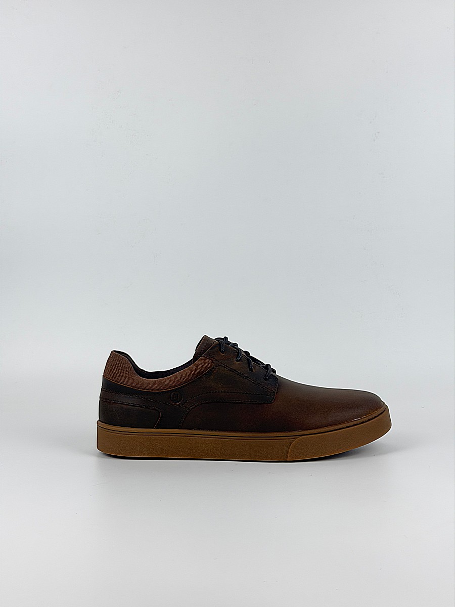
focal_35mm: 48
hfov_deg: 30.3
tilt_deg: -3.5
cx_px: 228
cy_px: 304
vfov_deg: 39.7
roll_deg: +0.3
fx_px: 841
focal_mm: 6.76
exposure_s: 1/182
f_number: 1.78
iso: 50
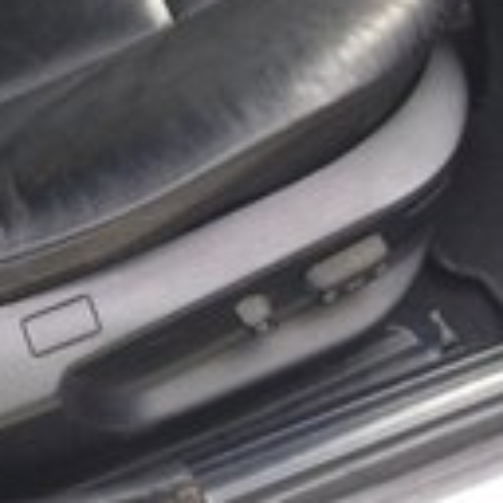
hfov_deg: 15.3
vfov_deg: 14.2
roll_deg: +4.1
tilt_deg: -40.7
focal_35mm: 113
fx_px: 1858
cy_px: -307
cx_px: 75
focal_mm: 4.12
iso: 50
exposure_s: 1/60
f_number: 2.4
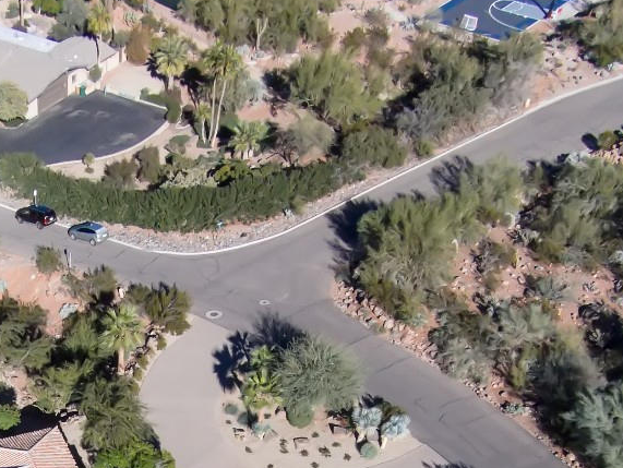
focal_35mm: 105
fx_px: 1891
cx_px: 37
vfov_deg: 13.5
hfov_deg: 18.3
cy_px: 653
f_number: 2.8
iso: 100
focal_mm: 5
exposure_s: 1/2000
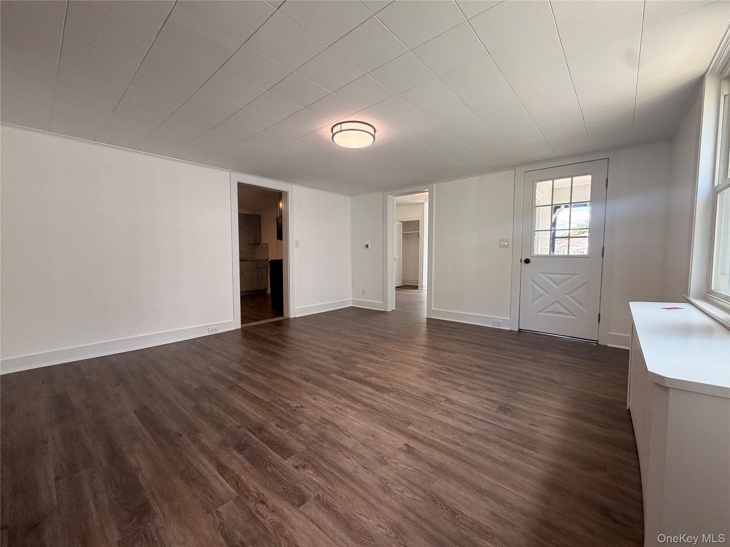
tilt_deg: -3.7
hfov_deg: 102.1
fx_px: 295
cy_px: 274
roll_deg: -0.1
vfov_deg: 85.7
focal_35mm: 14
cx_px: 365
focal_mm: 2.22
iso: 160
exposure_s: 1/120
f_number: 2.2
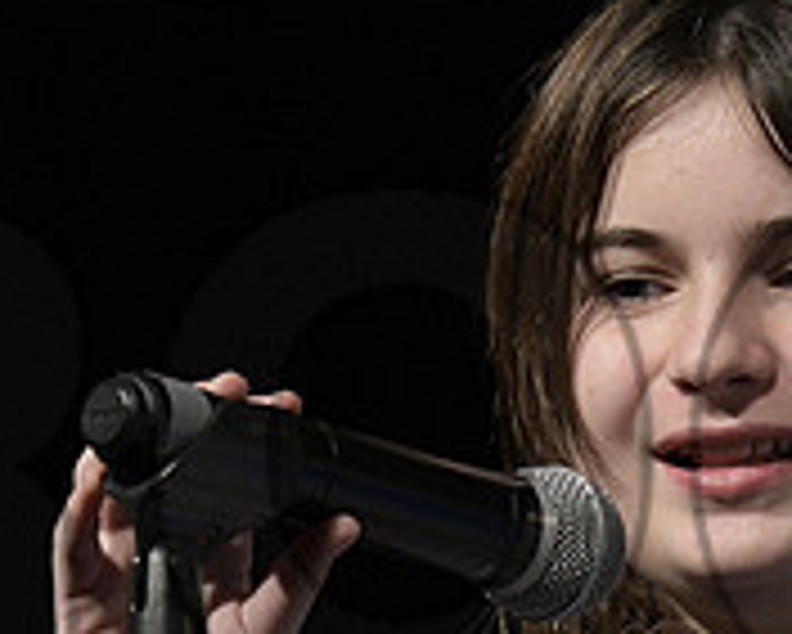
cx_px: 387
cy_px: 549
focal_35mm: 928
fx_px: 21765
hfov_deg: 2.1
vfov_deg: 1.7
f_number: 3.5
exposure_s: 1/200
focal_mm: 200
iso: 2500
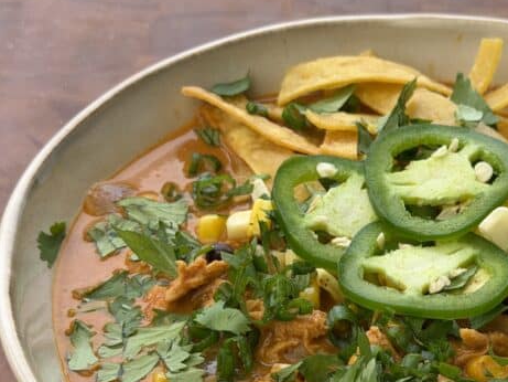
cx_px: 422
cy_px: 303
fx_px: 1174
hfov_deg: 24.0
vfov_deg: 18.3
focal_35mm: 80
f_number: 1.78
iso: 64
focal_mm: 6.76
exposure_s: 1/819
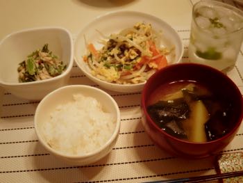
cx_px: 122
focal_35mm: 47
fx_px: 330
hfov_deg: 40.4
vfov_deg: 30.9
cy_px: 92
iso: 1600
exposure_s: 1/160
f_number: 2.8
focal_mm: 8.5
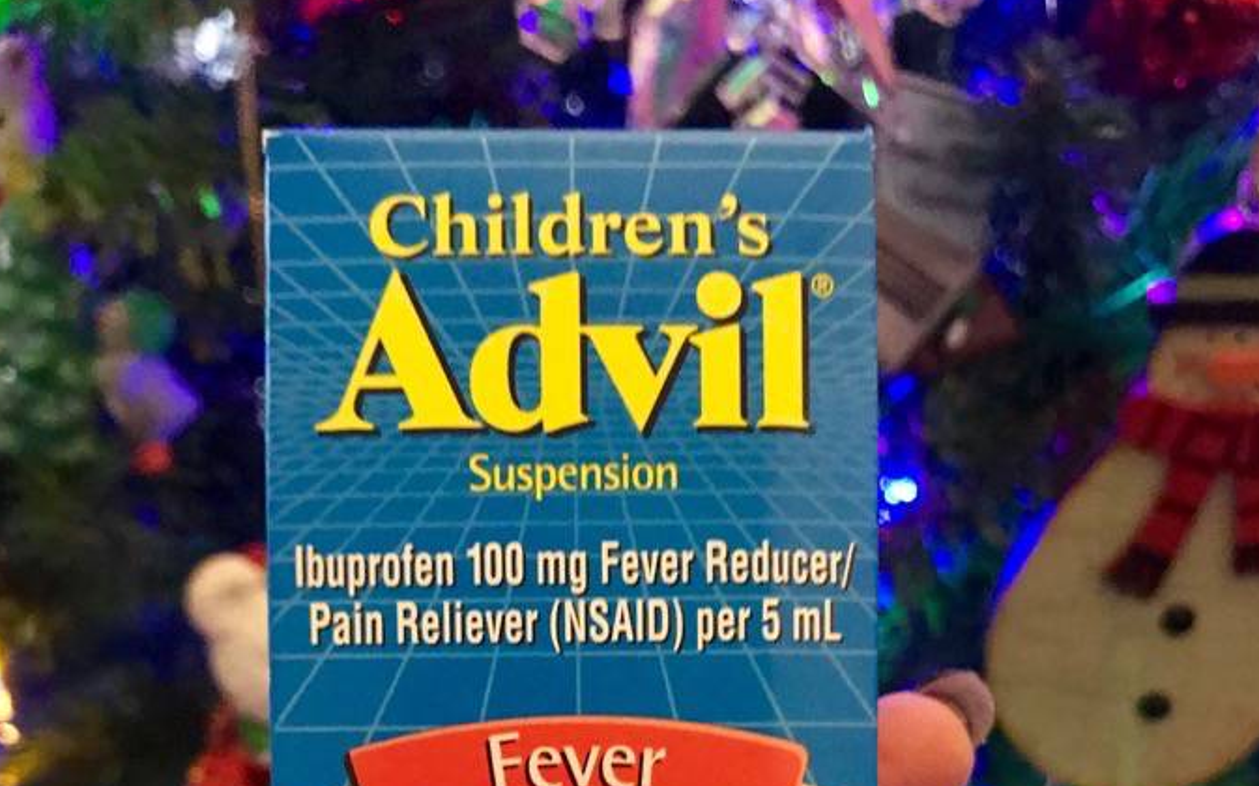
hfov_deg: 40.3
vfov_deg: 23.8
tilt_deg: -34.7
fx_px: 1715
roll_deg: -1.1
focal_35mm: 50
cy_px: 914
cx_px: 595
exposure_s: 1/5
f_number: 1.8
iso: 100
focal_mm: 3.99
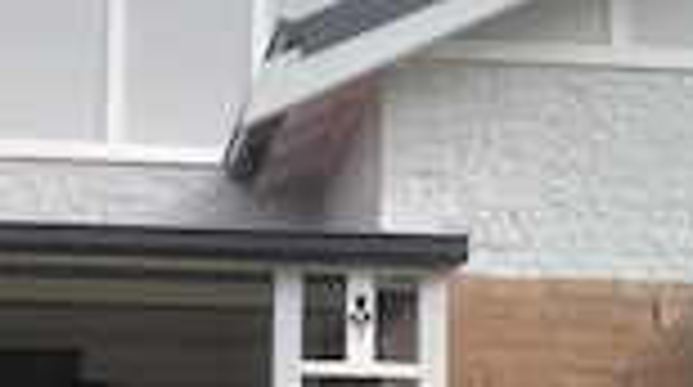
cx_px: 180
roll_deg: -1.3
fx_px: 2330
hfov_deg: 16.8
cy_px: 320
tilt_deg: +8.5
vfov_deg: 9.5
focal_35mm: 127
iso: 20
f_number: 1.8
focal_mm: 4
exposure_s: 1/1000
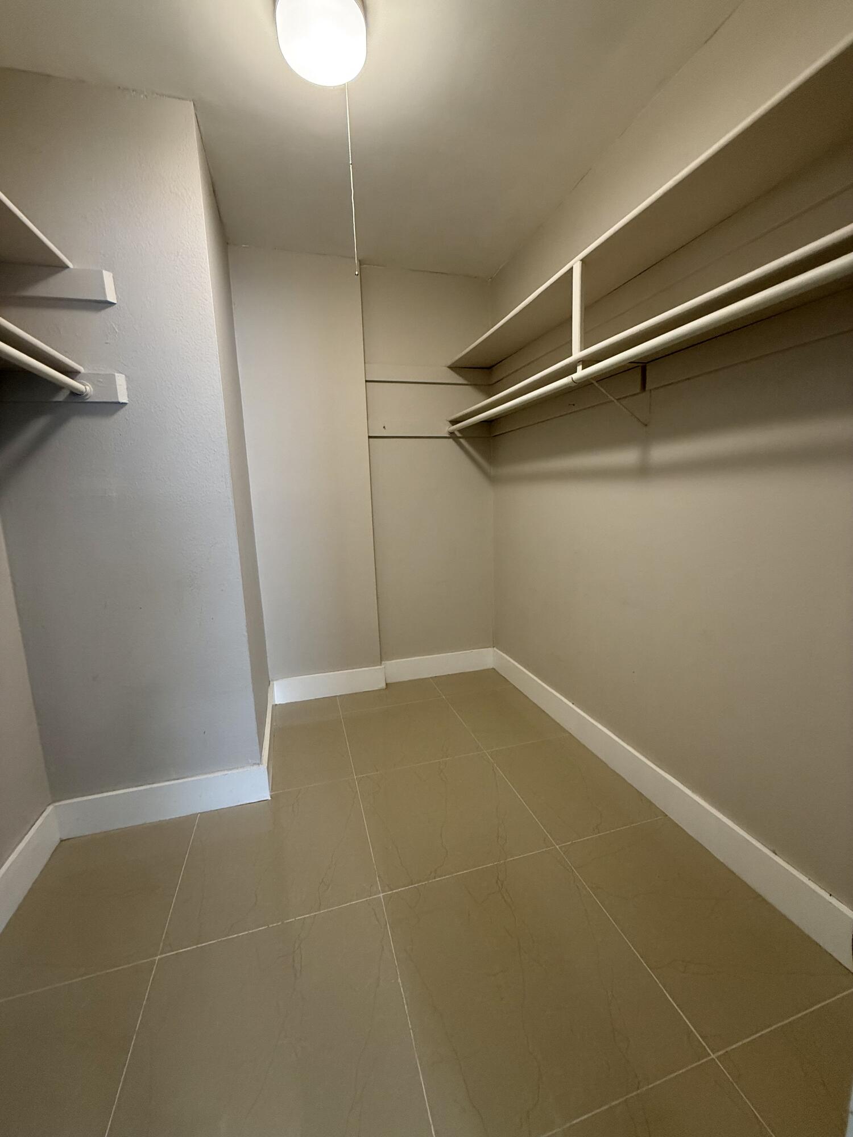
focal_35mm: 14
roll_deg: +3.5
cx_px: 426
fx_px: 460
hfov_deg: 85.7
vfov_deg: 102.1
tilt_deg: -8.0
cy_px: 568
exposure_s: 1/60
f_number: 2.2
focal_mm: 2.22
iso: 250
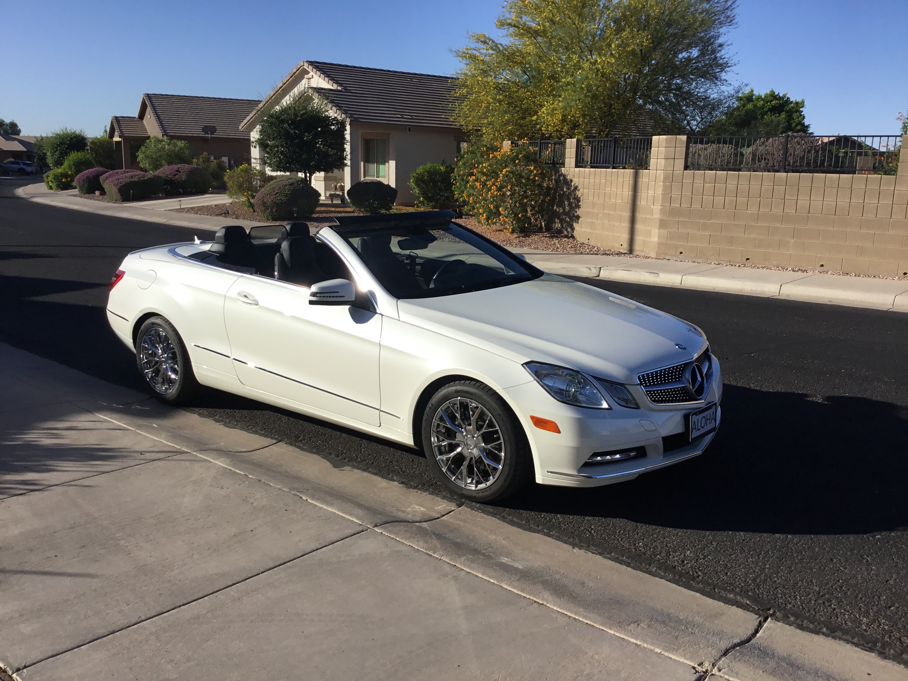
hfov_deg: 58.4
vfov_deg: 45.4
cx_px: 454
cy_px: 340
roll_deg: -1.3
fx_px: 813
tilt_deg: -13.0
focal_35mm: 31
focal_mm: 3.3
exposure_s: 1/2037
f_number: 2.4
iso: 25
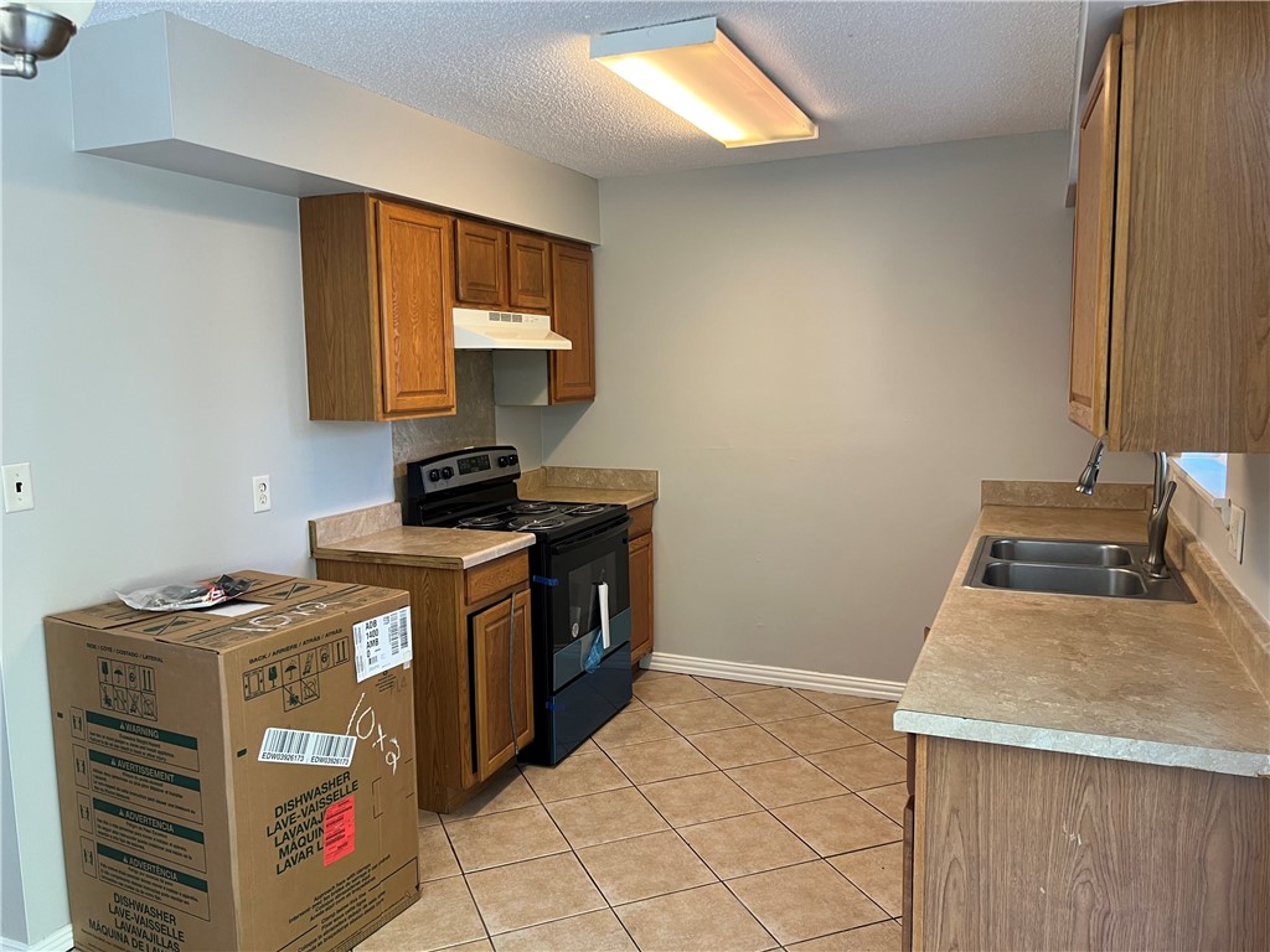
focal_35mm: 26
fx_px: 954
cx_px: 635
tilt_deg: -6.7
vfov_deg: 53.1
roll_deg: +1.5
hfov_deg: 67.3
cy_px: 476
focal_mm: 5.7
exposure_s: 1/60
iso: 80
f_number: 1.5
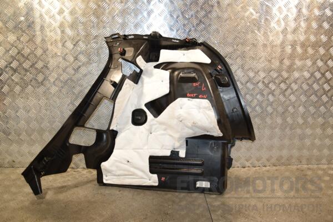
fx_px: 250
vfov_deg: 47.9
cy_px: 111
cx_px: 166
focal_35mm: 27
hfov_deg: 67.4
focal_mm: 18
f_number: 6.3
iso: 800
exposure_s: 1/200
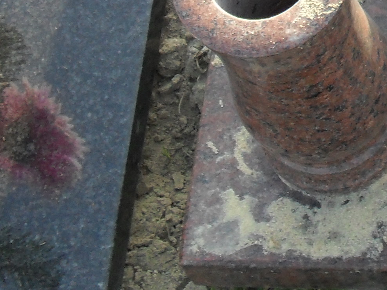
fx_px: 1587
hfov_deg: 12.9
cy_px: -171
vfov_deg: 10.0
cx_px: 634
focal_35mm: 142
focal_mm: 6.3
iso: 100
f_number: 3.2
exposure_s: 1/180
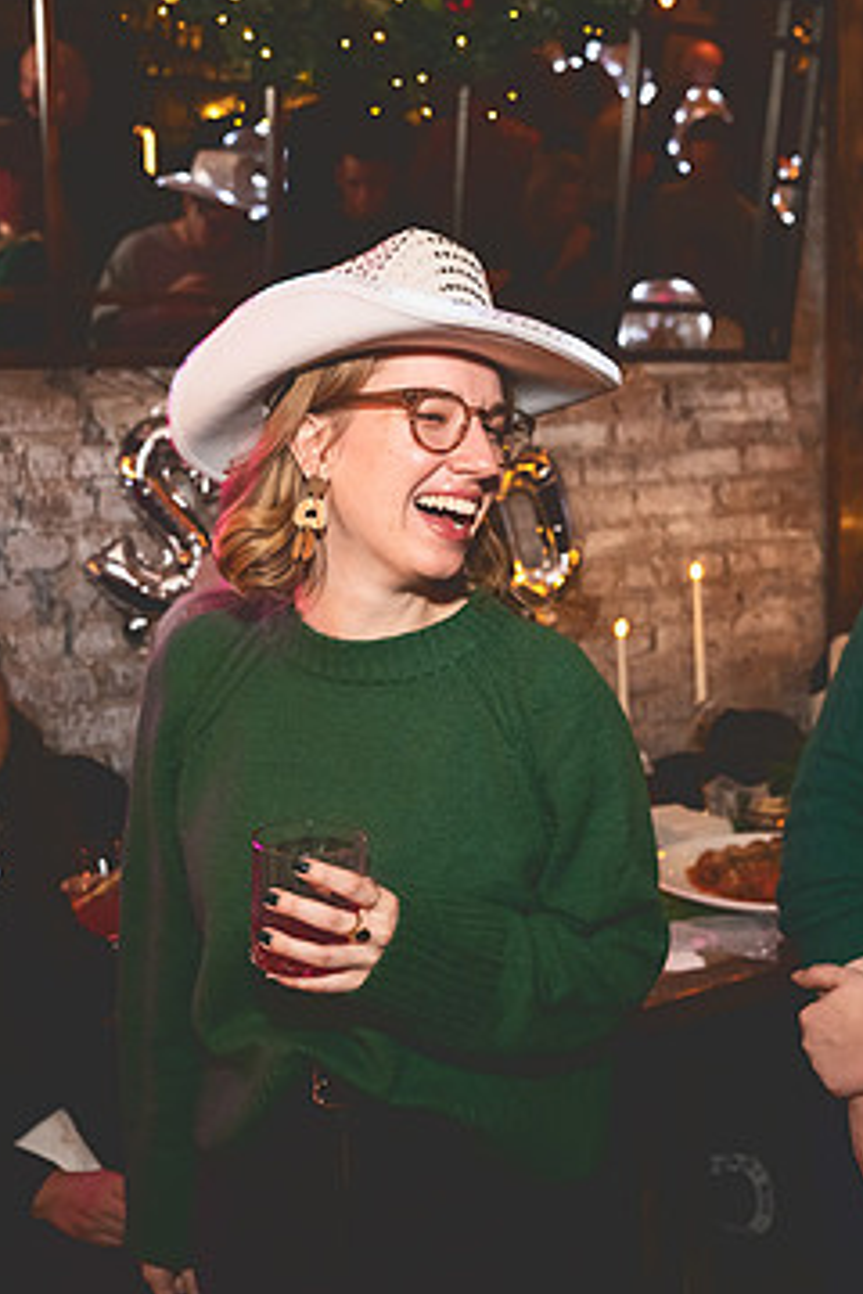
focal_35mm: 42
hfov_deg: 31.7
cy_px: 678
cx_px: 568
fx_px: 1510
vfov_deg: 46.4
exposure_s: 1/100
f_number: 3.2
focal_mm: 25
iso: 3200
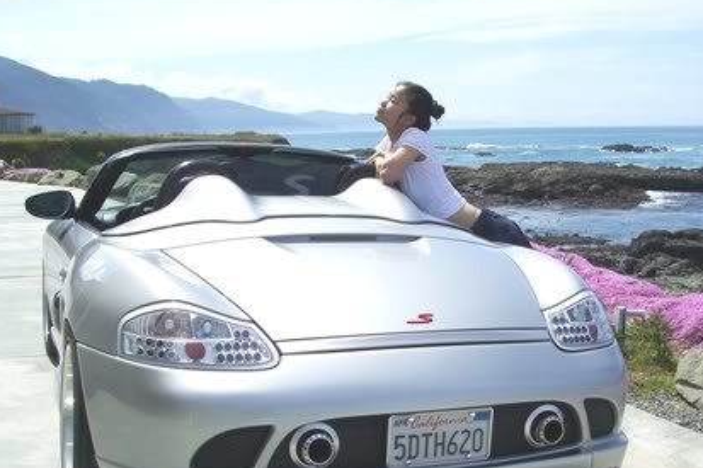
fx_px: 956
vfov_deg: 27.4
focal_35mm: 49
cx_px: 403
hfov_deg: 40.3
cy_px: 303
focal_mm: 7.9
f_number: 5.6
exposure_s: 1/800
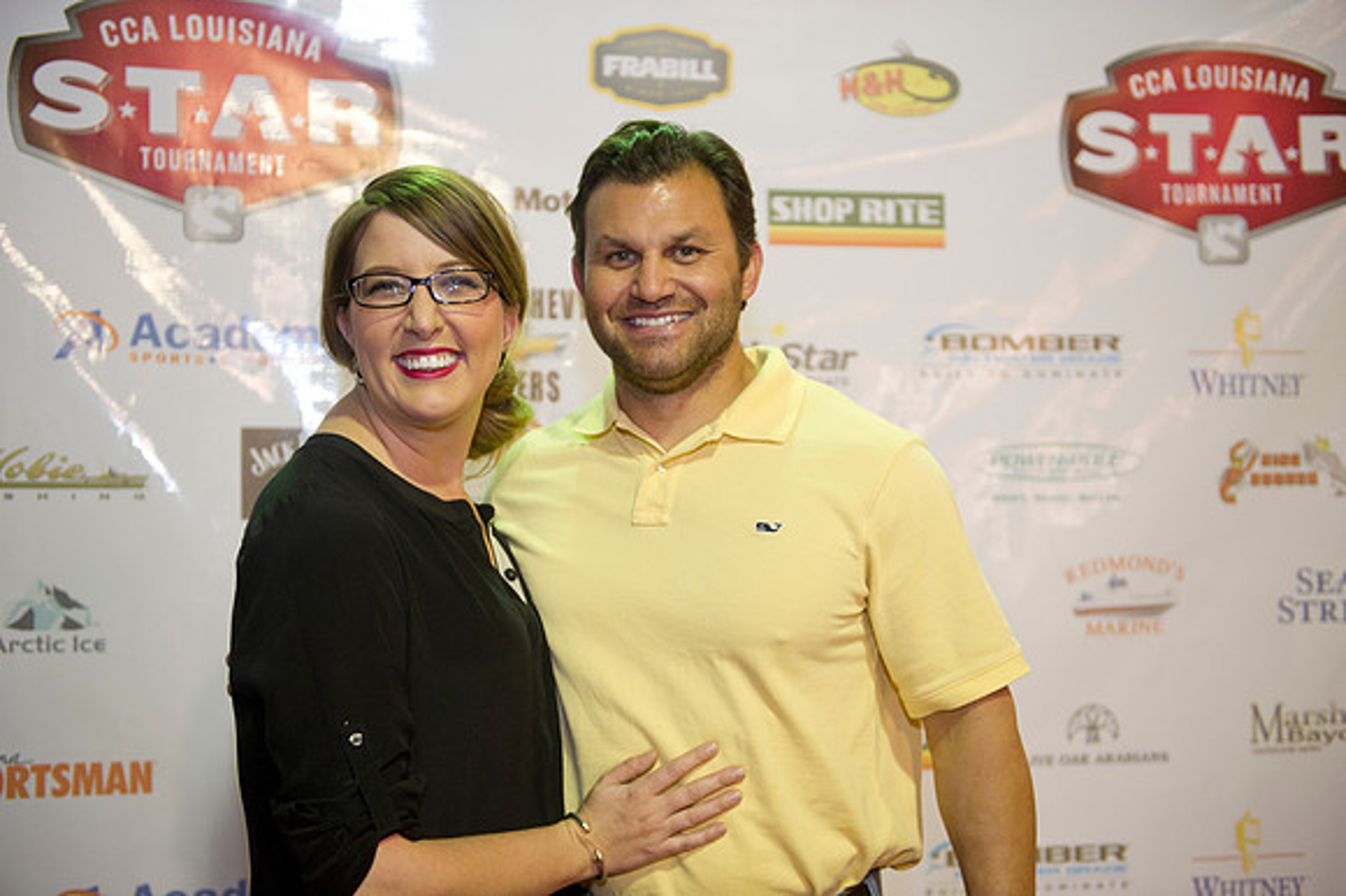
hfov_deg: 41.1
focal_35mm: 48
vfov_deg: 28.0
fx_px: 1794
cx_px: 673
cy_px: 448
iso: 1250
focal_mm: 48
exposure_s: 1/60
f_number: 2.8
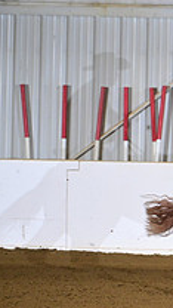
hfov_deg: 2.1
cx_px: 377
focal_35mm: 583
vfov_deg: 3.7
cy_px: 168
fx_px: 4754
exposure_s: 1/200
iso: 2500
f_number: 4
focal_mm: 200
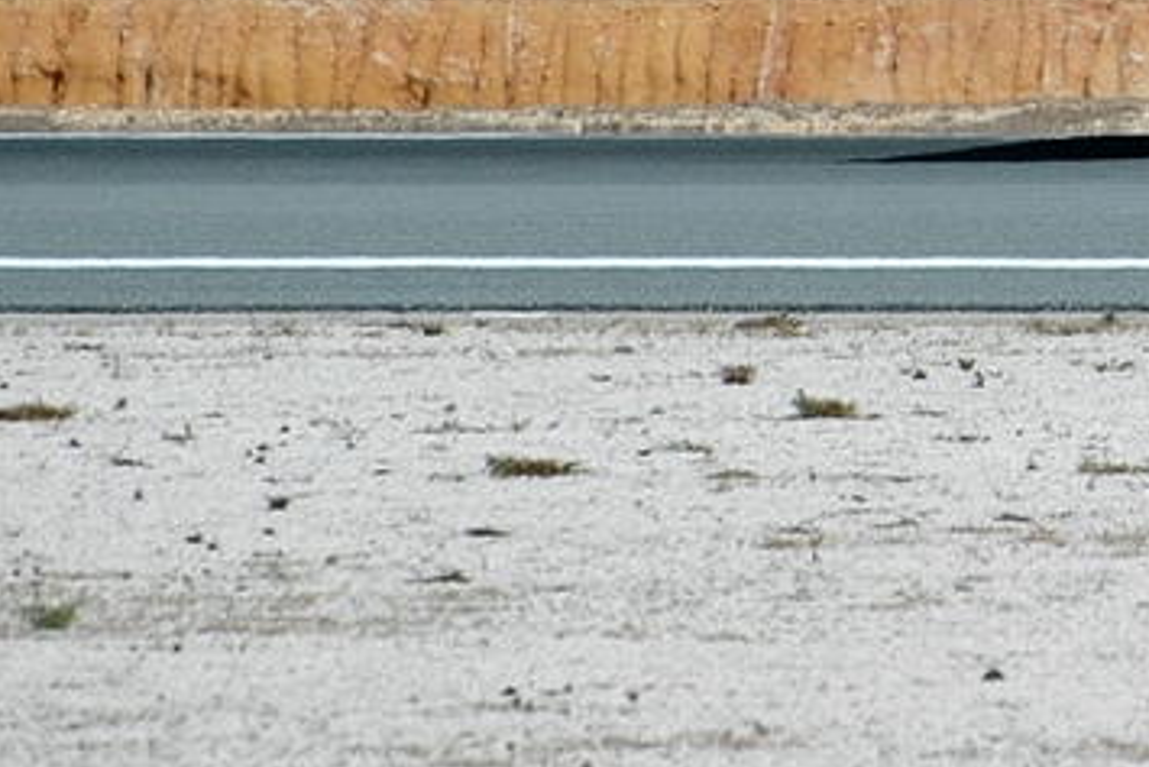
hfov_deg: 2.2
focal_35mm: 952
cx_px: 1495
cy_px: -86
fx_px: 30395
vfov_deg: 1.4
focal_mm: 220
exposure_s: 1/2000
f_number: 6.3
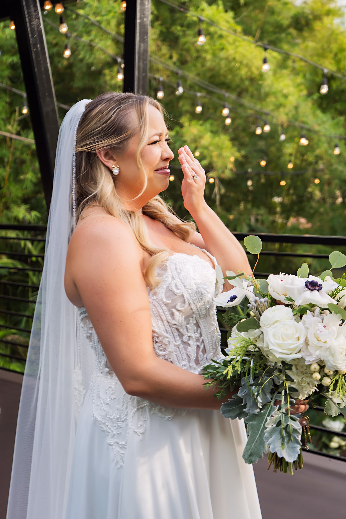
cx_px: 173
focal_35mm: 48
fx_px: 692
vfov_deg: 41.1
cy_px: 260
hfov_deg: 28.1
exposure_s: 1/160
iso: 320
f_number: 4.5
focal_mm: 48
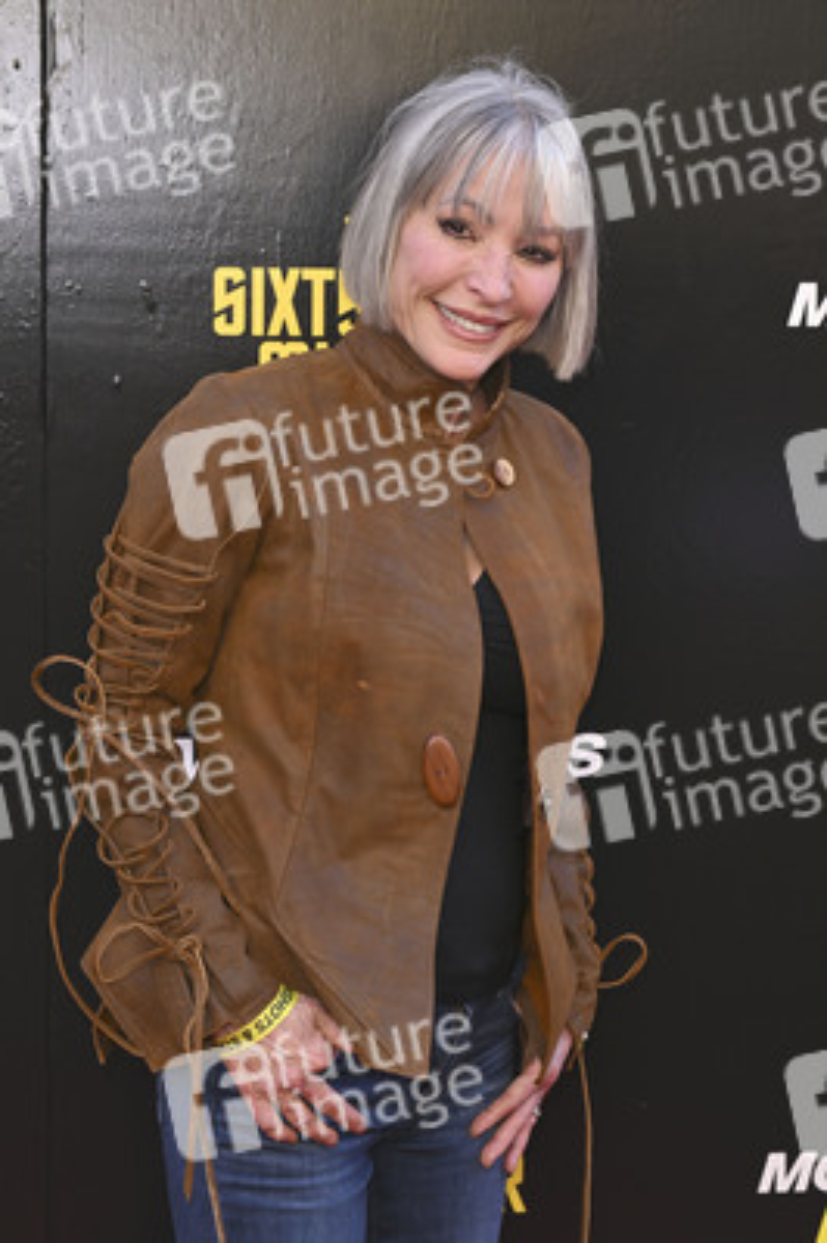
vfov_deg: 28.9
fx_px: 2416
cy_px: 622
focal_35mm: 70
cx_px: 414
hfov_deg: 19.4
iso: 500
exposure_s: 1/250
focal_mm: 70
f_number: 7.1
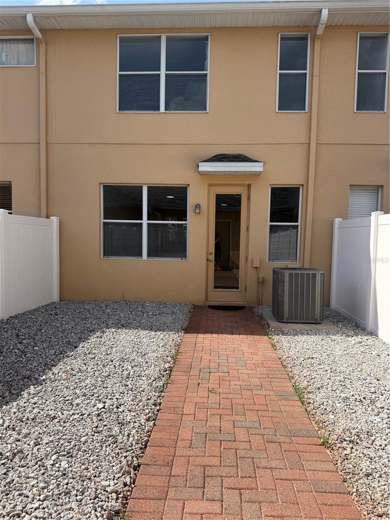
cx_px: 195
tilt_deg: -3.6
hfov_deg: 56.8
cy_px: 260
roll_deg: -1.4
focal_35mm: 24
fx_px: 361
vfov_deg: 71.6
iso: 80
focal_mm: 6.76
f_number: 1.78
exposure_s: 1/4975
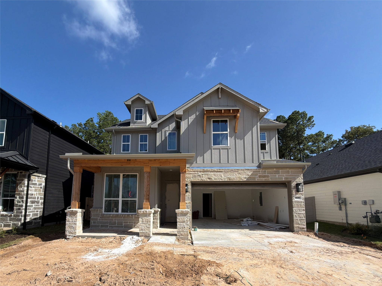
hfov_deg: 102.1
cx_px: 191
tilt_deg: +9.5
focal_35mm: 14
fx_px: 154
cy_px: 143
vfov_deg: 85.7
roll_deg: -0.2
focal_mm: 2.22
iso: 20
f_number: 2.2
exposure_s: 1/942
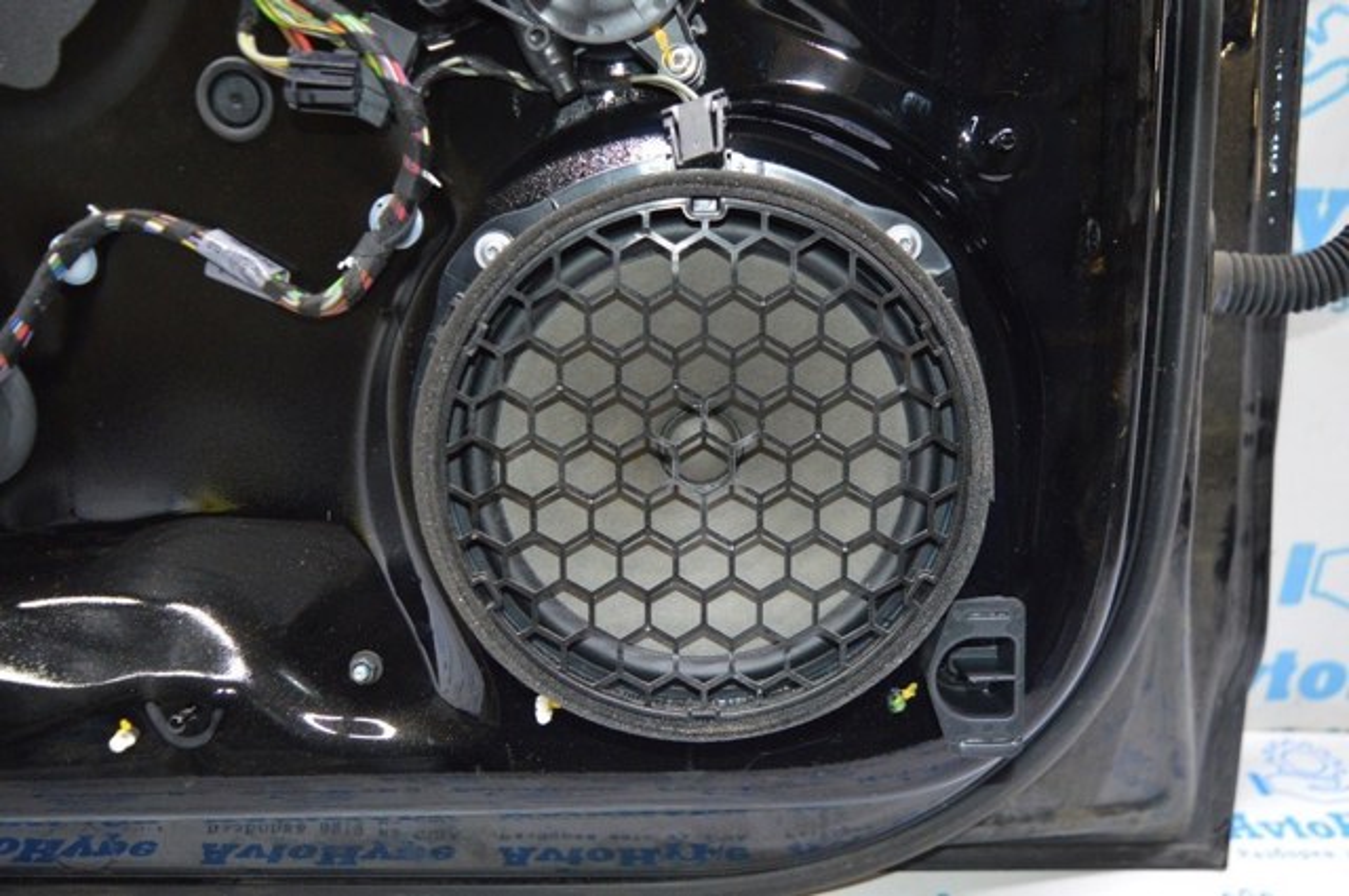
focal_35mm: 33
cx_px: 674
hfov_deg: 57.3
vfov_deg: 39.9
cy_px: 448
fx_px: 1235
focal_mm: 22
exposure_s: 1/60
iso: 1250
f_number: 3.8
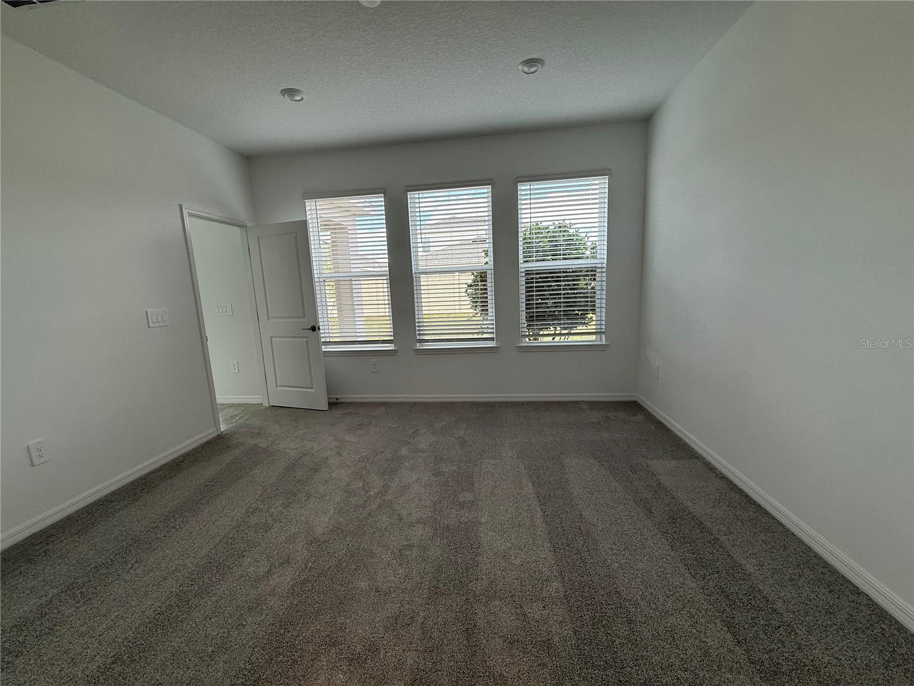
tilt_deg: -6.6
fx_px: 370
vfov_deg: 85.7
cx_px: 457
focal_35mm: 14
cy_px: 343
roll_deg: +2.8
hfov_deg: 102.1
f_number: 2.2
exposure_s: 1/140
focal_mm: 2.22
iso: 64
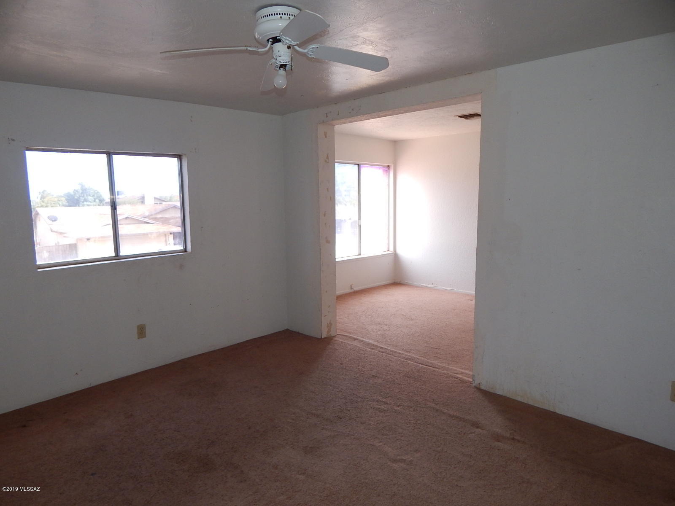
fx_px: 429
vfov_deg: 61.1
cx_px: 338
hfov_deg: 76.4
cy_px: 253
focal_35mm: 22
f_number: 3
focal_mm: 4
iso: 125
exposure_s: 1/50
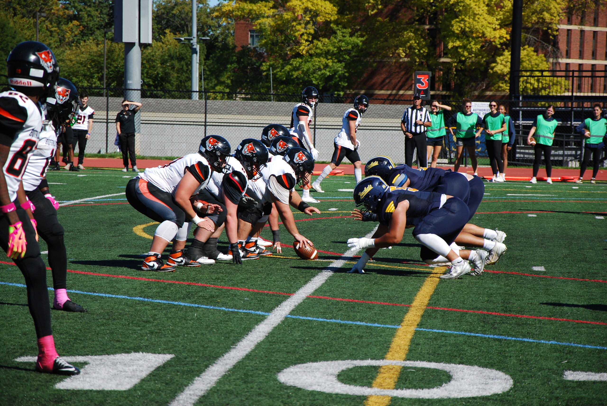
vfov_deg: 8.7
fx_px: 2659
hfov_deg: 13.0
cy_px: 203
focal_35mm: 158
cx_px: 304
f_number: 5.6
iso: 200
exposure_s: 1/1000
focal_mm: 105
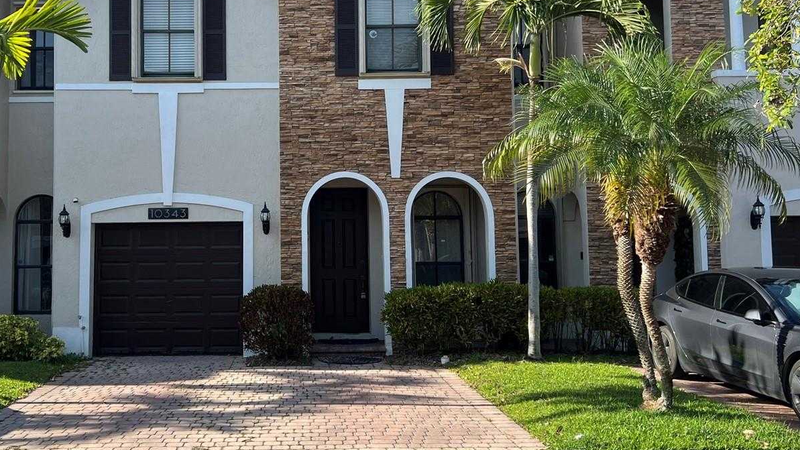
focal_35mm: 38
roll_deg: -1.1
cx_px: 288
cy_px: 178
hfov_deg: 52.1
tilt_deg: +4.2
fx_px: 806
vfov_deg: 31.1
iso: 50
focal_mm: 5.7
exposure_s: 1/1468
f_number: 1.5
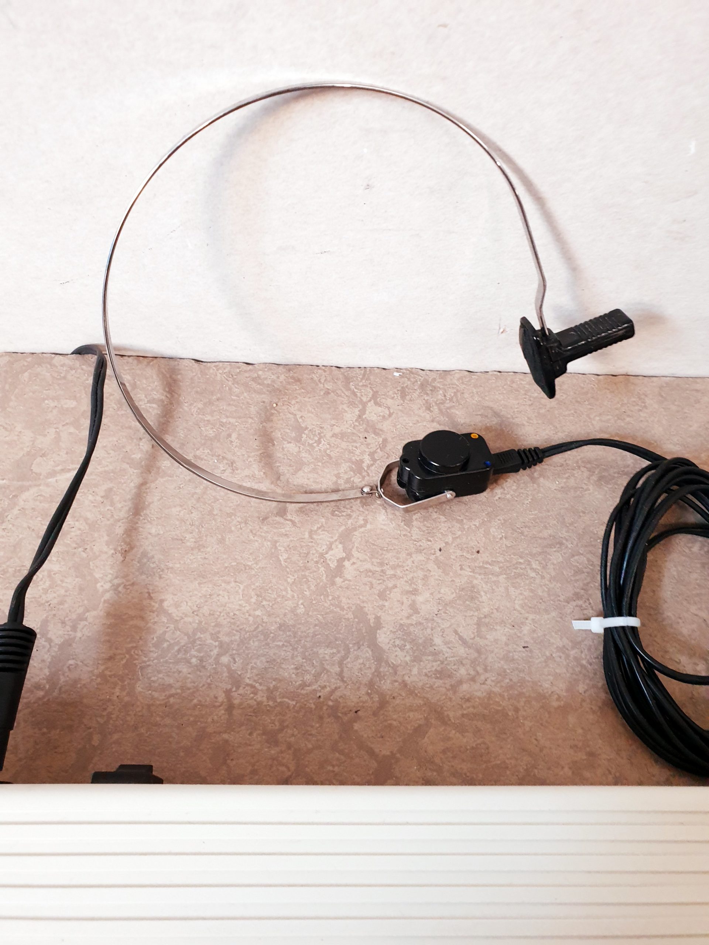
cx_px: 354
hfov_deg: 53.1
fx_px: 710
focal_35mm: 26
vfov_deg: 67.3
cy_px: 472
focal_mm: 4.3
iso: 320
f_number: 2.4
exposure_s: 1/33
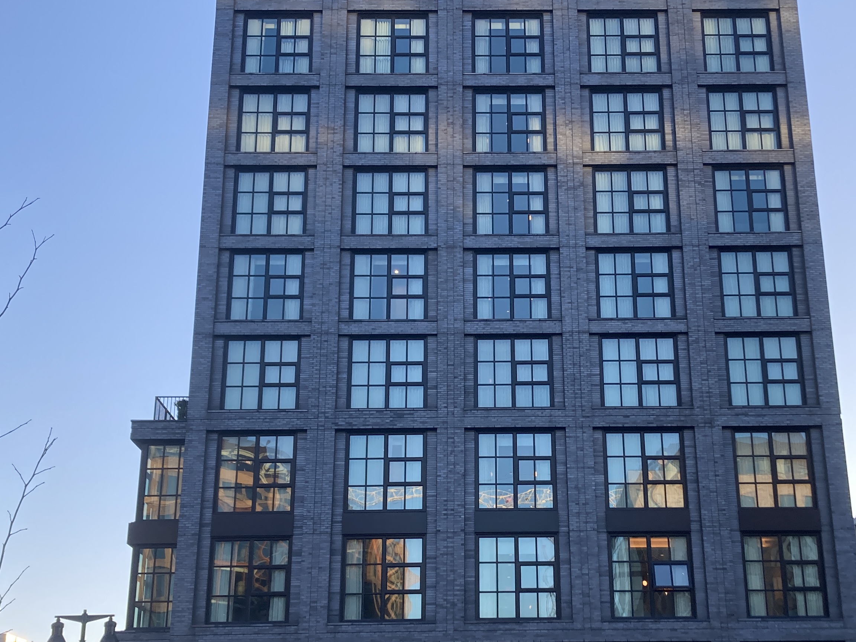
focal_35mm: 49
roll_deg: -0.2
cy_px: 376
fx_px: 1212
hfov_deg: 38.8
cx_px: 511
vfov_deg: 29.6
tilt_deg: +19.3
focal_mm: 3.99
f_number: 1.8
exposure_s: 1/384
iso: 20
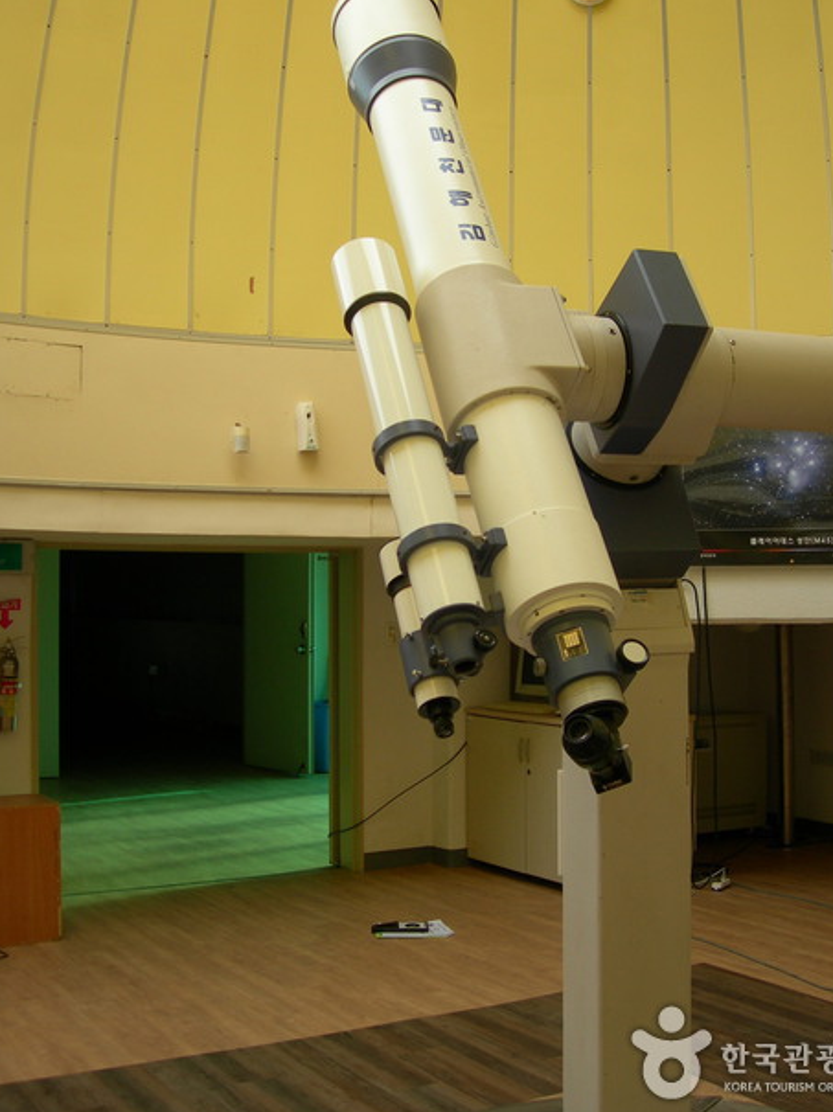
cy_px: 482
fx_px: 1413
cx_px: 453
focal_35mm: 44
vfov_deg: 42.9
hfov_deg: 32.8
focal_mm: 7.8
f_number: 2.8
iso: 50
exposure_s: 1/167
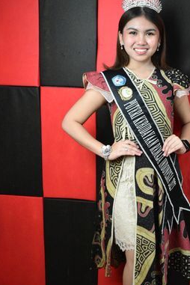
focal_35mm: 52
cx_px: 135
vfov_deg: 38.1
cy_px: 160
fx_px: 412
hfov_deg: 25.8
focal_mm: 22
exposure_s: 1/200
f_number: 3.8
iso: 3200
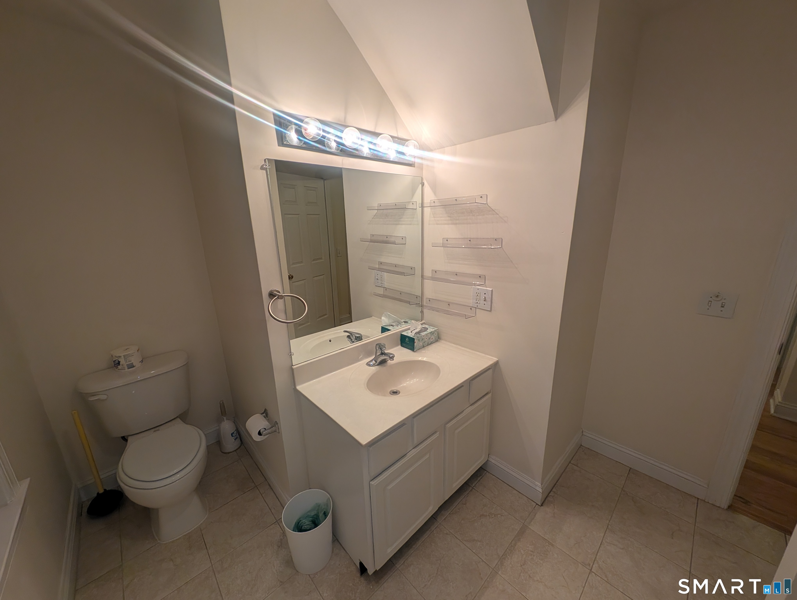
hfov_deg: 110.5
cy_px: 300
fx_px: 277
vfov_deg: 94.6
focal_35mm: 12
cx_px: 398
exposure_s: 1/120
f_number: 1.95
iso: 49
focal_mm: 2.23
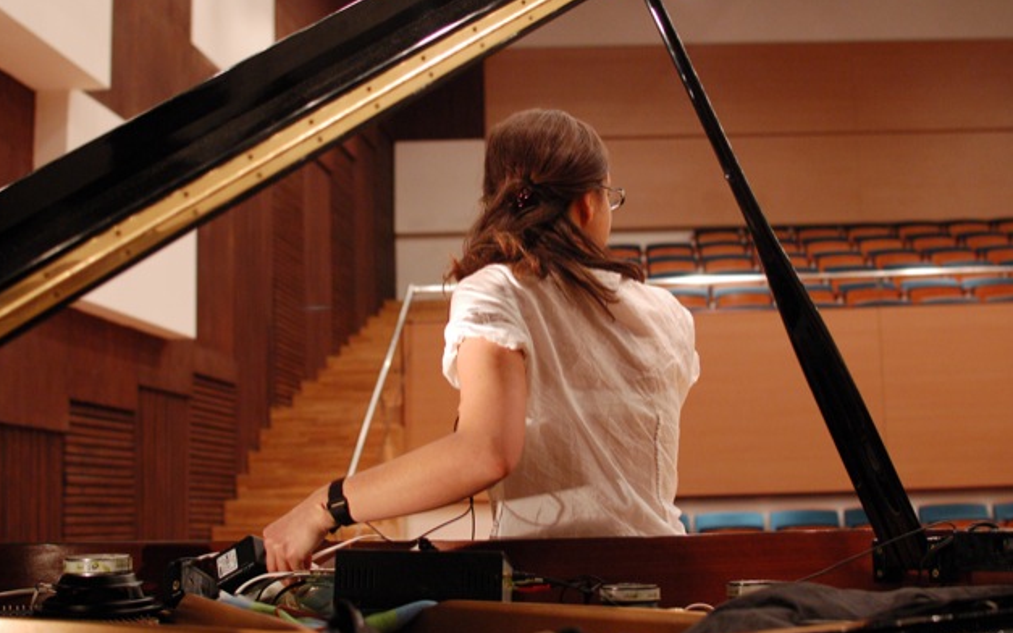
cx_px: 499
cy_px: 298
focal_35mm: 55
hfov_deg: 37.2
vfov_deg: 23.8
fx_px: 1505
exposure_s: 1/50
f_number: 3.5
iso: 1600
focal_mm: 35
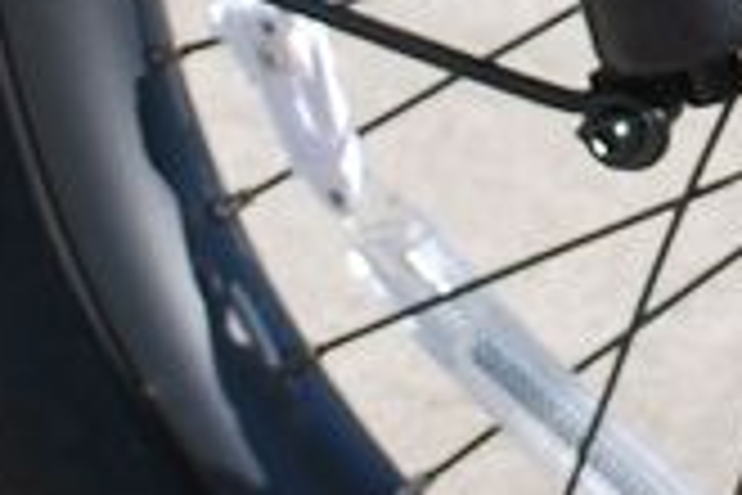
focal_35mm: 326
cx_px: 1048
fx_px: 6719
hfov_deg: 6.3
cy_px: -472
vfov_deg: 4.2
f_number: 7.1
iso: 100
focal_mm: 28
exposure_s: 1/200
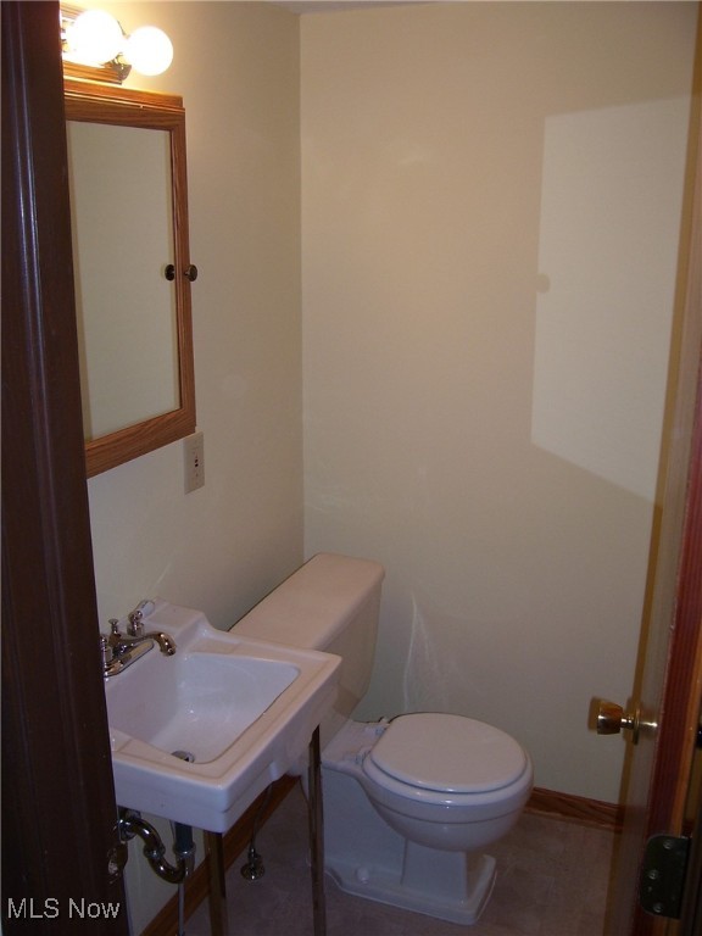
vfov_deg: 54.0
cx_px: 351
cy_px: 468
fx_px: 919
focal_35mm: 34
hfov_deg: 41.8
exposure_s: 1/60
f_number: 2.7
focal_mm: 5.6
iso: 80
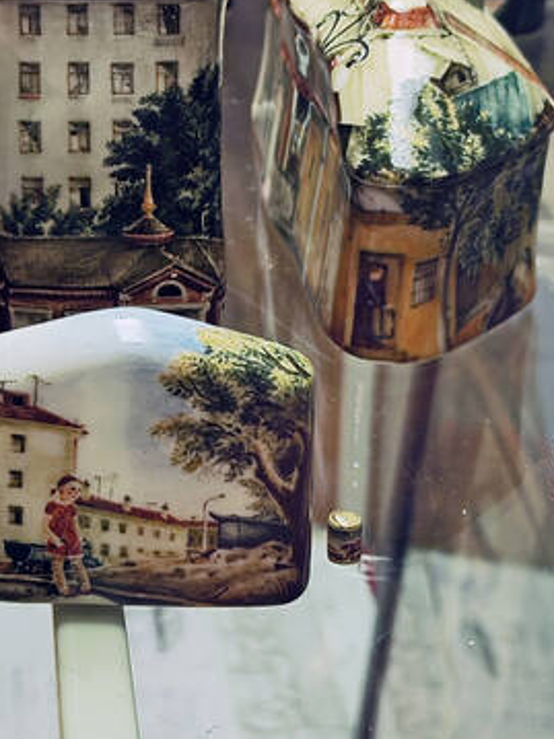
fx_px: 1964
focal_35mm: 92
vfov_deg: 21.2
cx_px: -35
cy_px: 204
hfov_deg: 15.7
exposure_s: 1/100
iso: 400
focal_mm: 6.12
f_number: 1.9
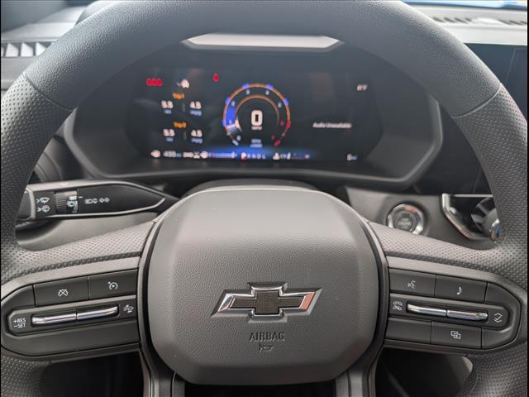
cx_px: 264
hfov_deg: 71.6
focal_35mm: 24
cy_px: 198
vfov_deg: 56.8
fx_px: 367
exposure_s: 1/476
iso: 17
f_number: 1.68
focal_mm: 6.9
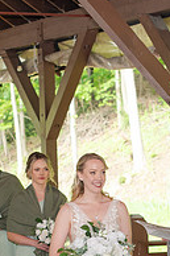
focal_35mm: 176
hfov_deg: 7.8
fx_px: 1249
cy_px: 225
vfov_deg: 11.6
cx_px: 121
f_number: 3.5
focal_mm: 50
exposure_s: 1/200
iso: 720
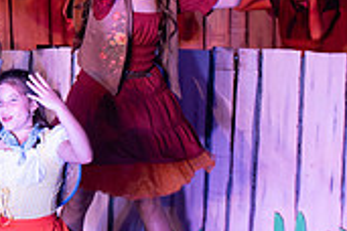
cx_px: -73
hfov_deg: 5.7
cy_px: 48
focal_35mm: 357
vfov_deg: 3.8
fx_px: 3441
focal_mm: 105
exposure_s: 1/125
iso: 720
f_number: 2.8
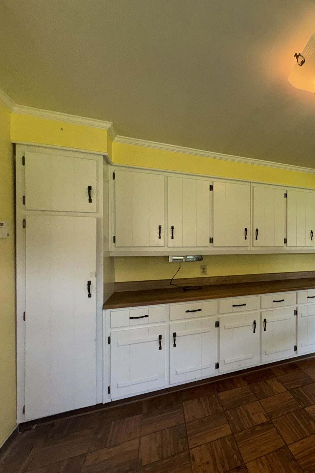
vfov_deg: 84.0
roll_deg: +0.2
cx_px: 307
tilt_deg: -0.1
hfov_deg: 51.2
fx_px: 262
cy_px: 243
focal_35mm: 20
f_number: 2.2
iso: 125
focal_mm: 2.22
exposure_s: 1/120
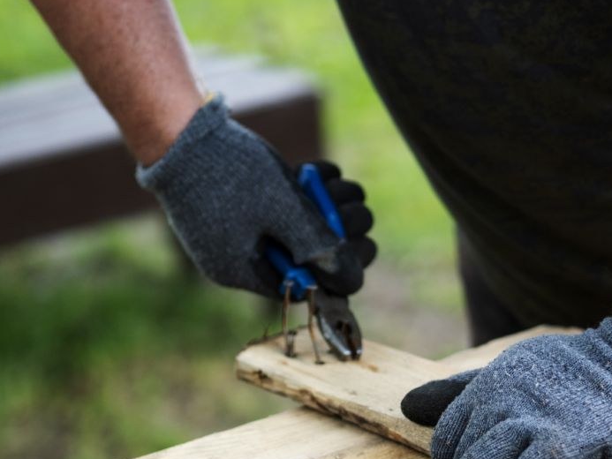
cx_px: 367
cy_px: 294
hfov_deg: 14.8
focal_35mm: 133
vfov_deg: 11.1
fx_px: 2352
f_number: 1.8
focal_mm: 45
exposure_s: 1/1250
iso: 400
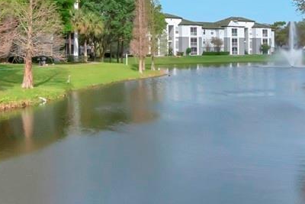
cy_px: 38
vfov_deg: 30.8
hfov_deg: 45.6
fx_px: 358
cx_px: 197
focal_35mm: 42
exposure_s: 1/1250
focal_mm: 11
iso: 1000
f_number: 11
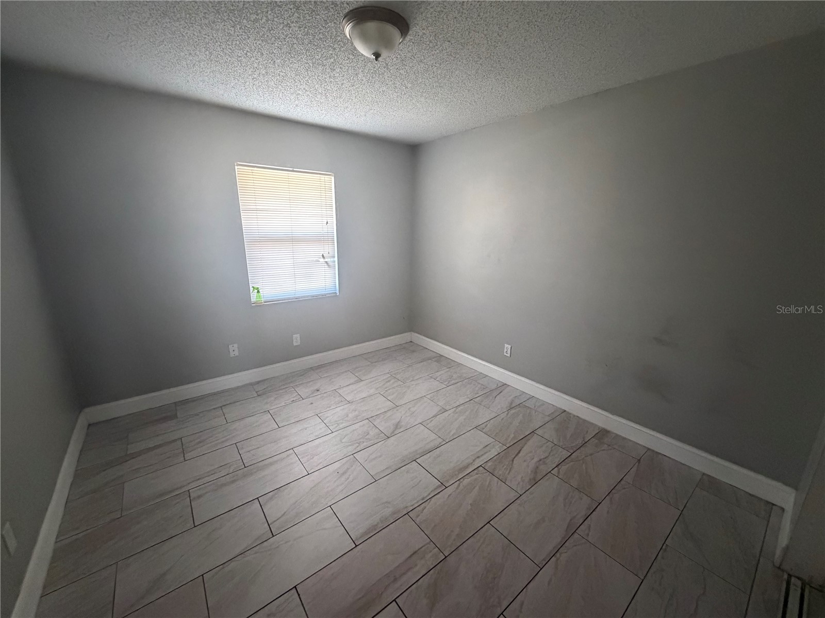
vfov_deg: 85.7
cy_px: 309
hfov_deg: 102.1
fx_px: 334
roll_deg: -0.9
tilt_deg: -14.6
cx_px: 412
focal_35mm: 14
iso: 1000
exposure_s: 1/60
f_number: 2.2
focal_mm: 2.22
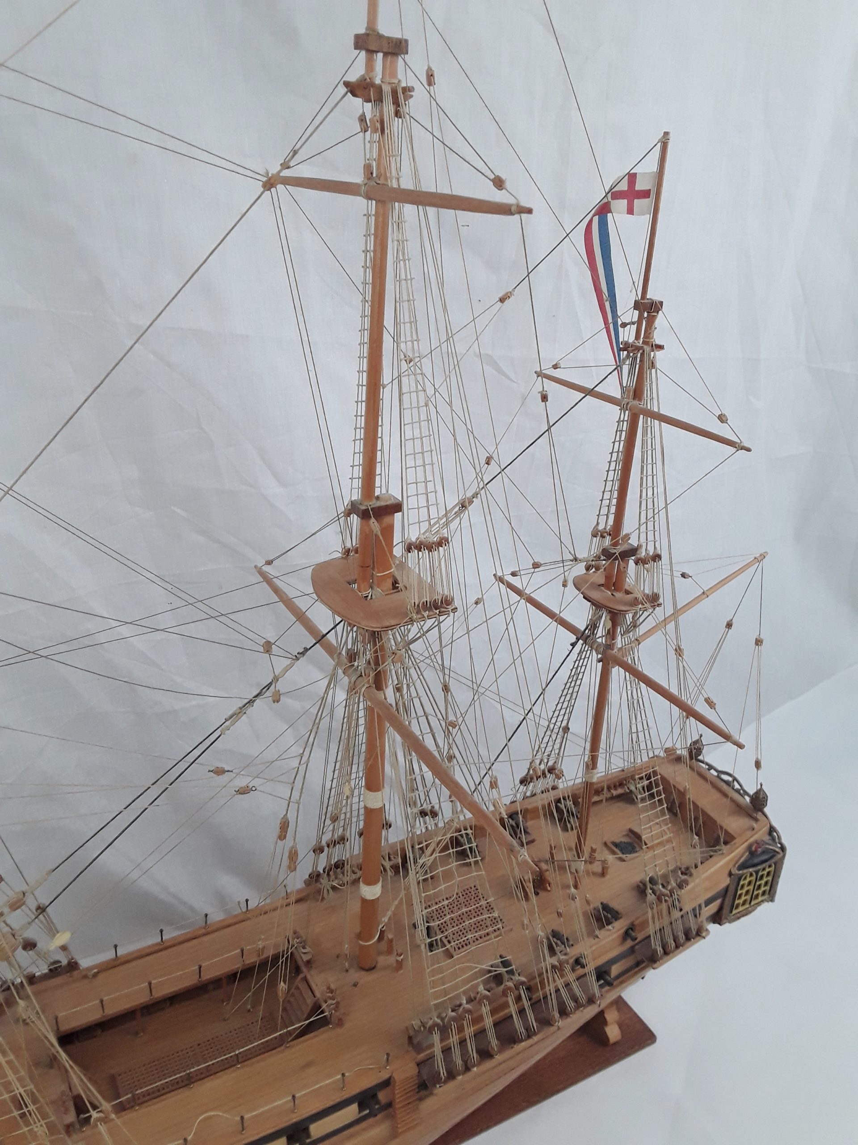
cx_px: 429
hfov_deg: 51.4
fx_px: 892
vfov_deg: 65.3
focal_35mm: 27
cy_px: 572
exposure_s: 1/120
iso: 64
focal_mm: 2.91
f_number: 1.9
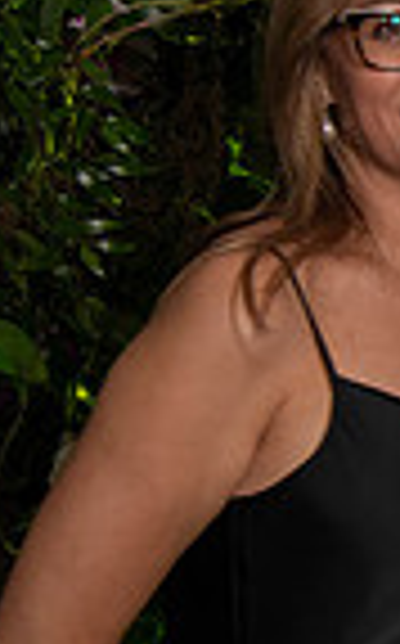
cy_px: 260
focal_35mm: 168
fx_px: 2939
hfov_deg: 7.2
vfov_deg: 12.5
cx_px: 1079
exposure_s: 1/60
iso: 800
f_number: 4.5
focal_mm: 34
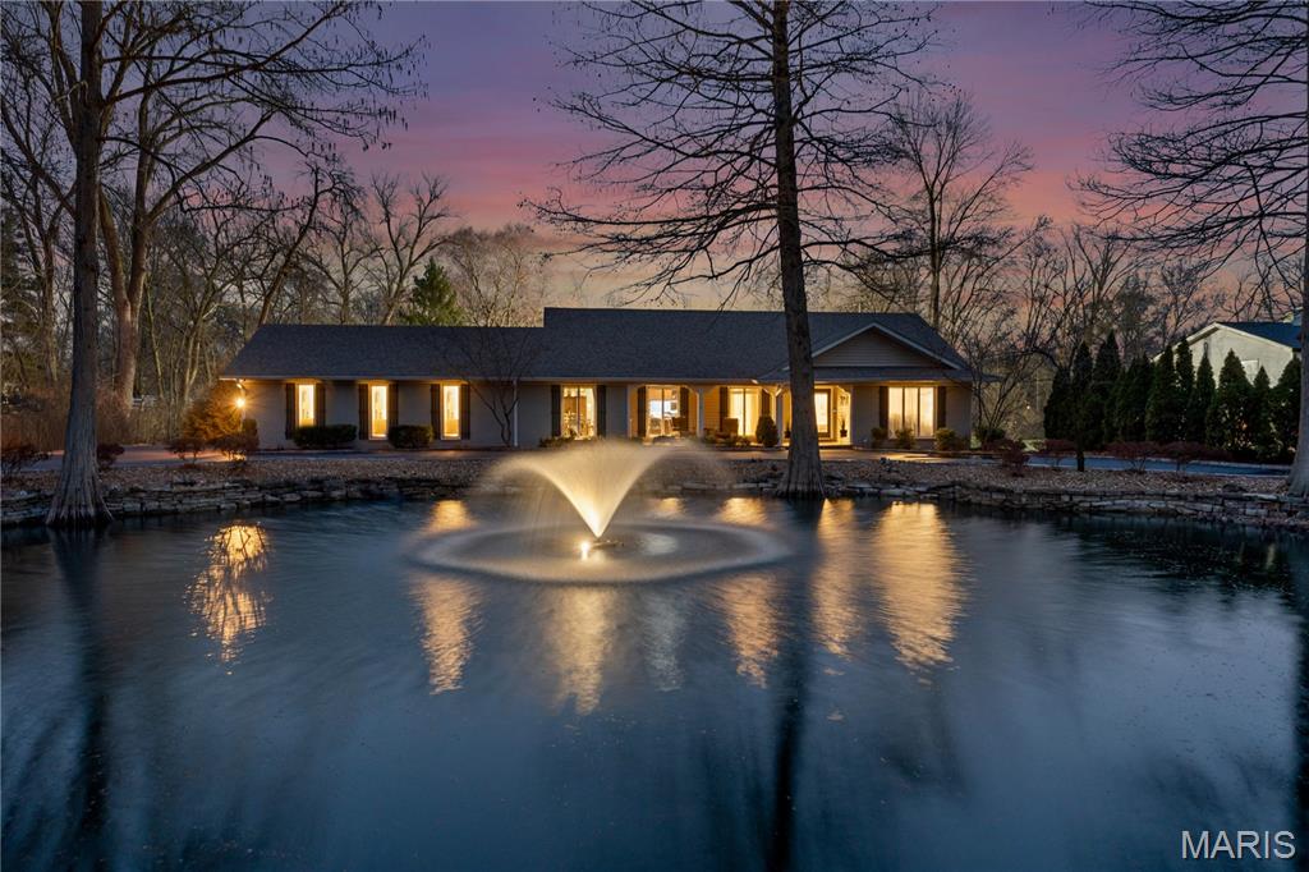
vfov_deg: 53.1
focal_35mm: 24
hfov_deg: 73.8
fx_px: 872
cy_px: 436
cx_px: 654
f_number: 7.1
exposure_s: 3.2
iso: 500
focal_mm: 24
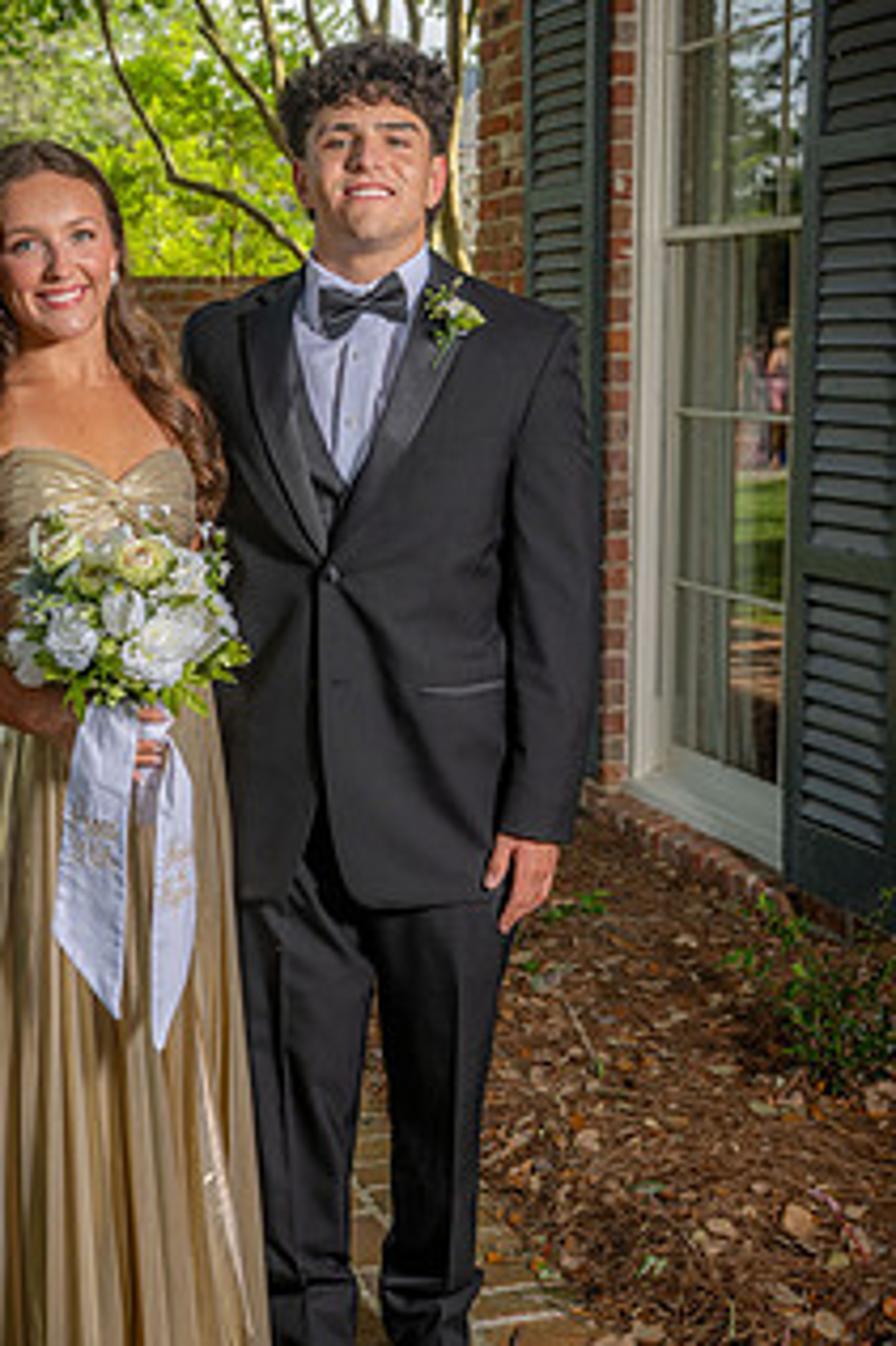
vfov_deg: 36.9
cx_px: 386
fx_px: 2018
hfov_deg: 25.0
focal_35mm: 54
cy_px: 684
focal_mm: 38
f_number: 5.6
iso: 100
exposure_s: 1/160
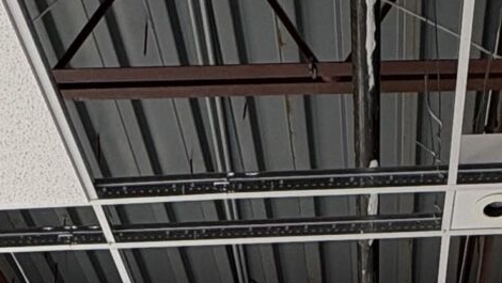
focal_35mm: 83
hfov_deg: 25.5
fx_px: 1105
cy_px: 784
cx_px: 330
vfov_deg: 11.0
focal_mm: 2.22
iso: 40
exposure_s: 1/184
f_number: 2.2
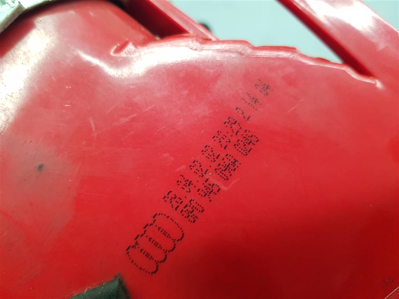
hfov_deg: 67.3
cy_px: 150
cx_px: 200
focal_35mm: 26
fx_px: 300
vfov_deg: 53.1
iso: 80
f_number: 1.7
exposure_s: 1/50
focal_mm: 4.2
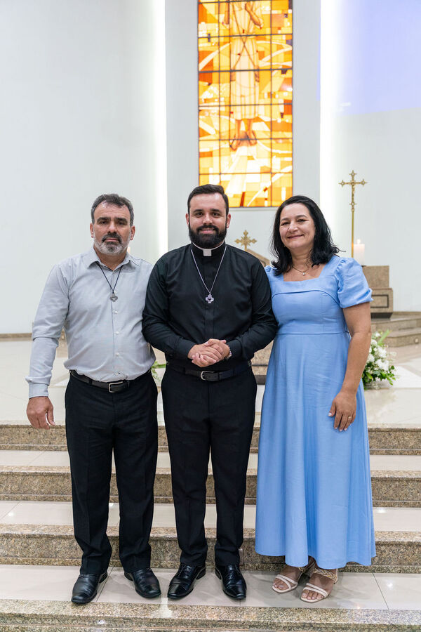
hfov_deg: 38.9
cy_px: 316
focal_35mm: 34
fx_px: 596
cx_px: 210
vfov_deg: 55.8
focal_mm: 34
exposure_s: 1/125
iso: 1600
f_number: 2.8
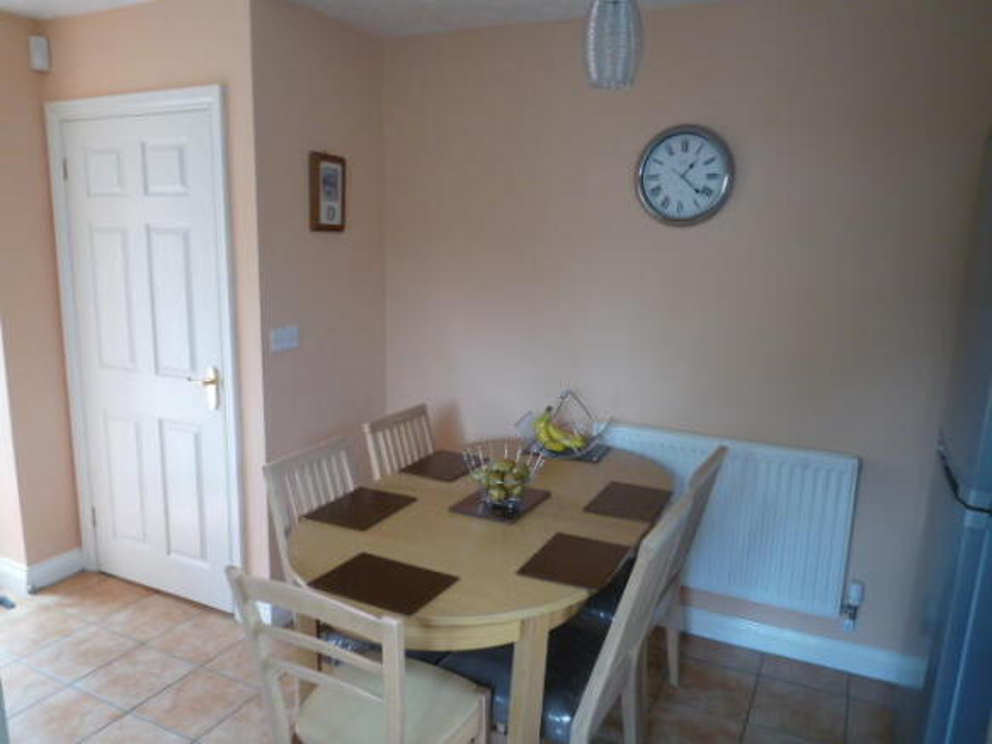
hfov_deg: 69.4
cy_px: 372
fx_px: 716
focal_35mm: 25
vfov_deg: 54.9
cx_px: 496
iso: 160
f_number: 2.8
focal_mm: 4.4
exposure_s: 1/30
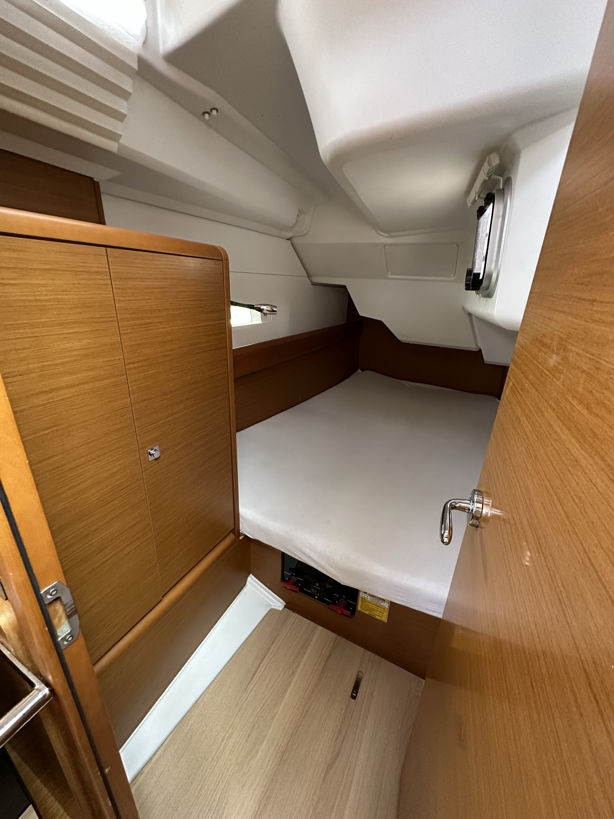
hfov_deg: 85.7
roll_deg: -2.1
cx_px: 307
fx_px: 331
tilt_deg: -21.2
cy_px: 410
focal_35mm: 14
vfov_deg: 102.1
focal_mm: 2.22
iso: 640
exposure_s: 1/60
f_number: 2.2
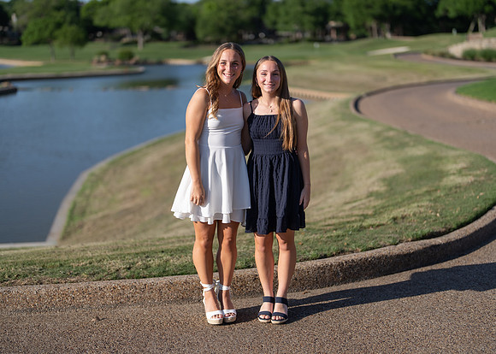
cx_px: 248
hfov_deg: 35.5
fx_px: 775
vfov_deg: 25.7
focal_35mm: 55
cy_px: 177
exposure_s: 1/10000
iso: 100
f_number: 1.2
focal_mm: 50
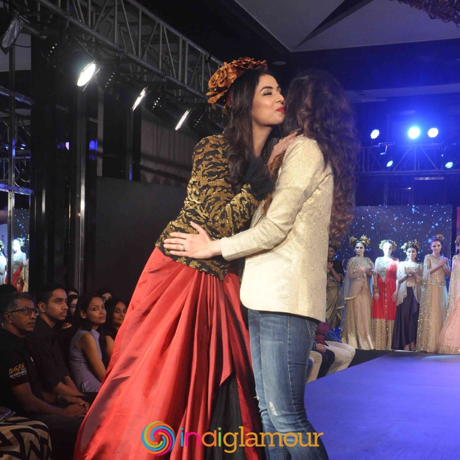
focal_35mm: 62
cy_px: 300
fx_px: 932
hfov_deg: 27.7
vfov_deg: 27.6
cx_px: 232
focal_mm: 32
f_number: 9
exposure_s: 1/100
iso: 1250
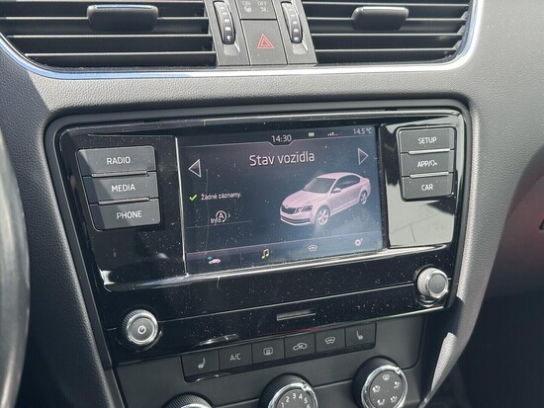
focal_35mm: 48
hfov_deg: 39.6
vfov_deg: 30.3
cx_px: 272
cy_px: 204
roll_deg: -8.5
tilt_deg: -27.3
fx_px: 755
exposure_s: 1/182
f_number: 1.78
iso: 50
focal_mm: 6.86
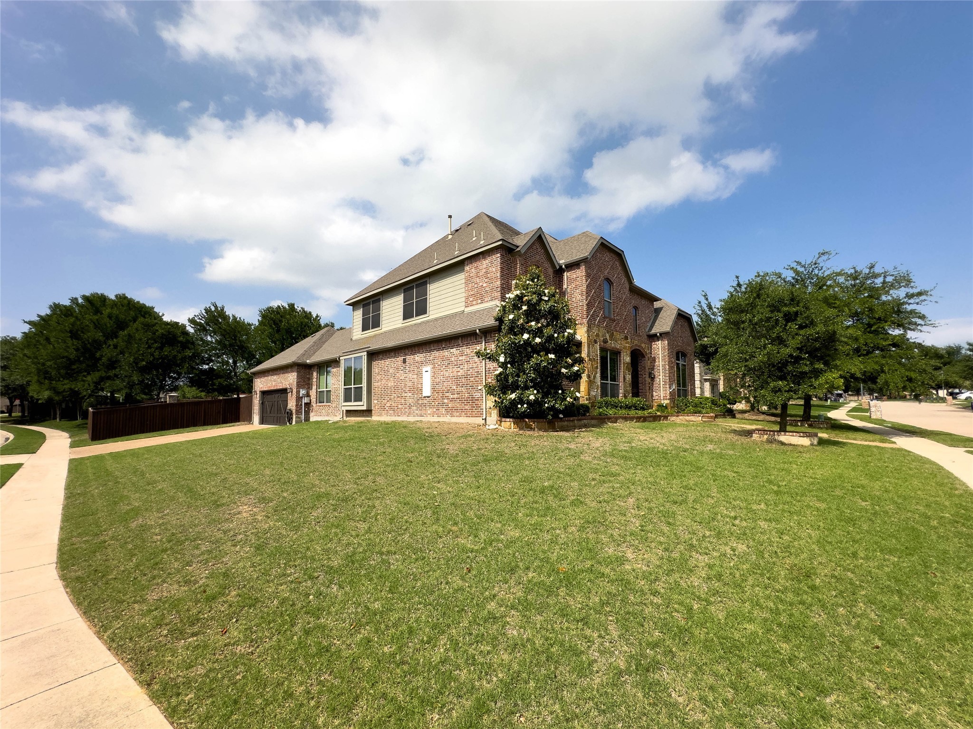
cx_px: 486
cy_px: 364
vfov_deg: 85.7
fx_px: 394
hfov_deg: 102.1
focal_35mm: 14
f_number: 2.2
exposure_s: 1/2100
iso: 50
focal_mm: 2.22
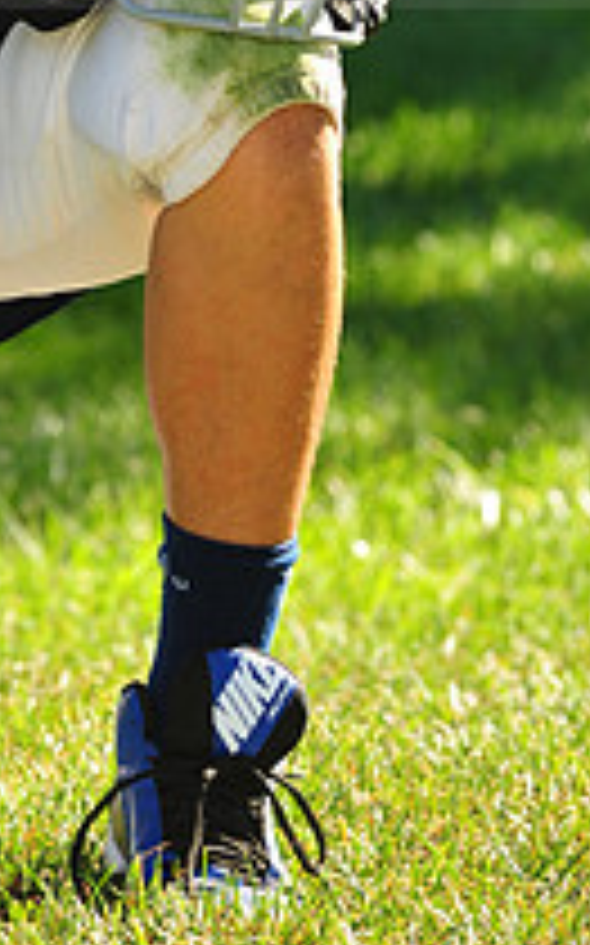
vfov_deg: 4.8
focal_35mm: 437
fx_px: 11258
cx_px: -153
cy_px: -135
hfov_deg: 3.0
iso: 200
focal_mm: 155
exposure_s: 1/400
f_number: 4.5
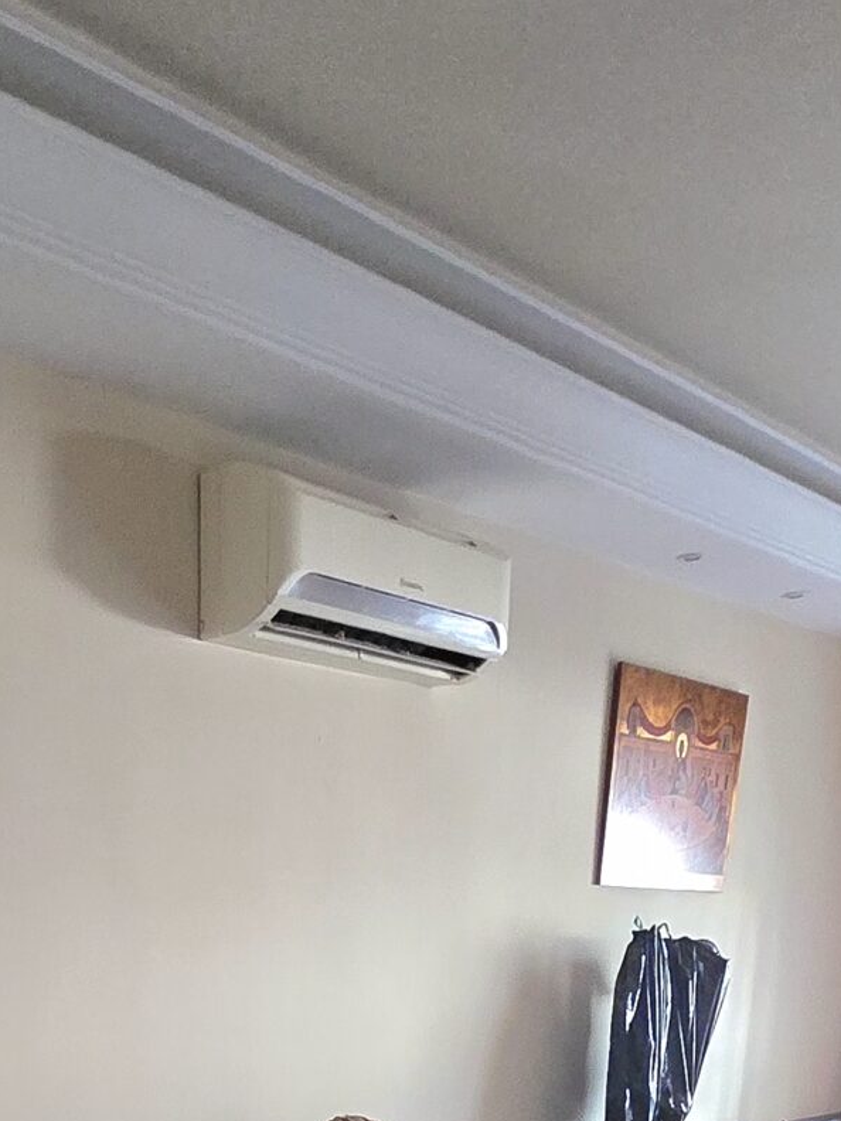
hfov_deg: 32.9
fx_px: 1361
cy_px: 1539
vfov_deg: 31.5
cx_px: 110
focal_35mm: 42
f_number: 2.2
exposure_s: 1/50.3
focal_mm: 2.2
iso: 1250
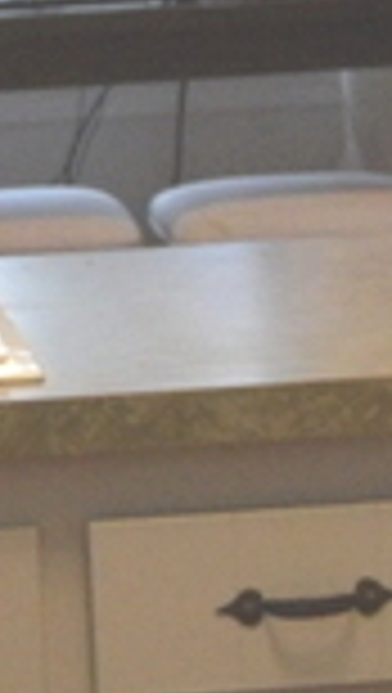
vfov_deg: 9.8
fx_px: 4052
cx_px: -140
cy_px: 153
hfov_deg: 5.5
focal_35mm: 220
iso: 1800
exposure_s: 1/60
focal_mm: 20
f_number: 3.5
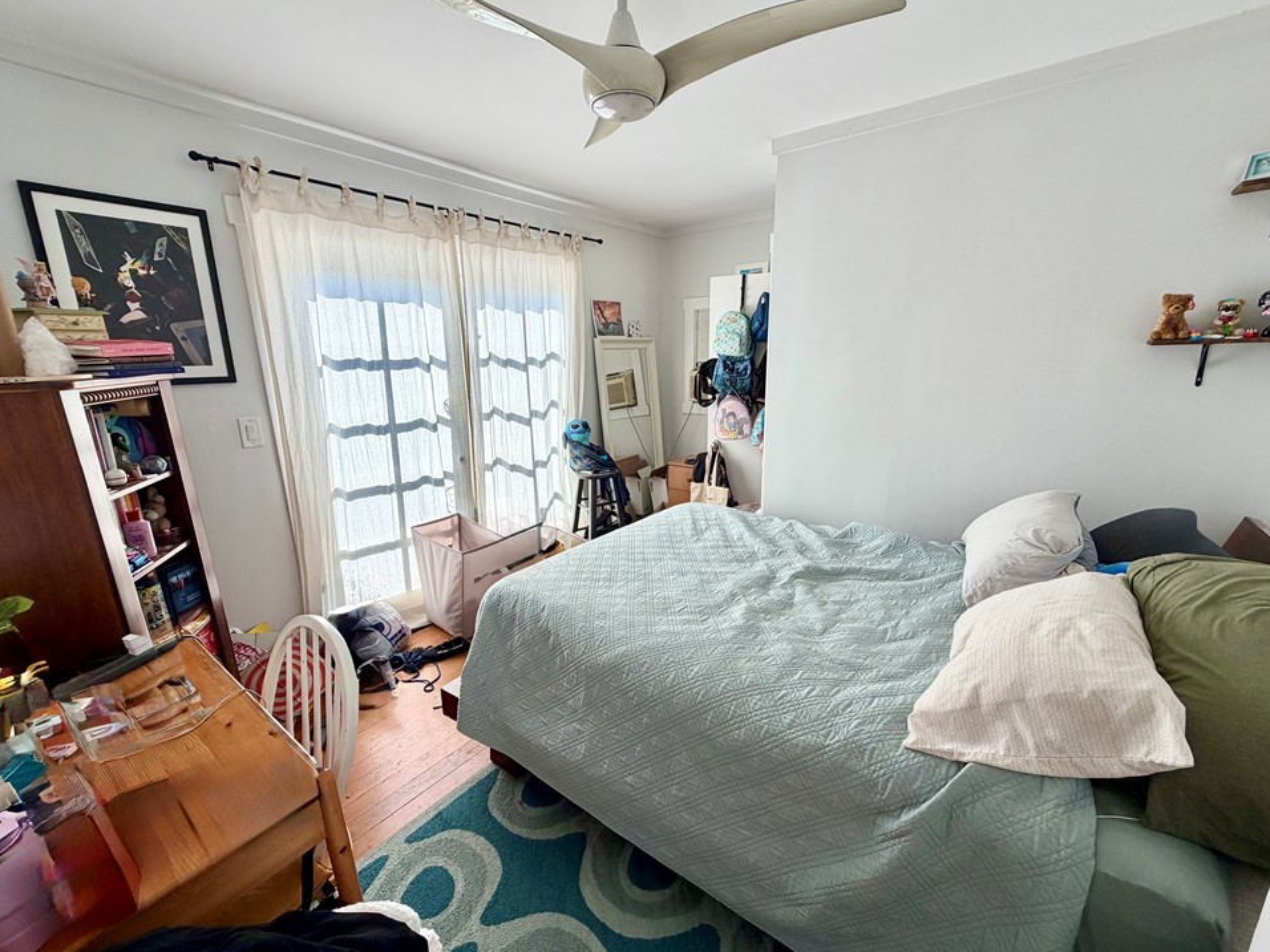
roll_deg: +2.4
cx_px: 623
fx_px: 550
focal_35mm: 15
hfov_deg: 98.2
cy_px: 485
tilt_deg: -14.4
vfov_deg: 81.7
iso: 50
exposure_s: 1/148
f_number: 2.2
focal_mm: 2.22
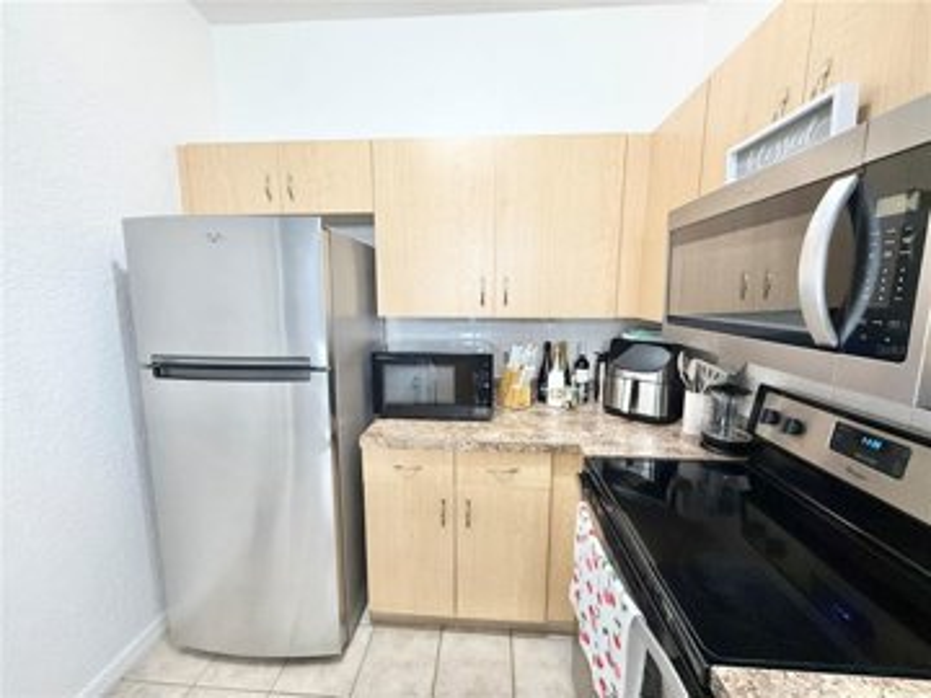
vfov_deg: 85.7
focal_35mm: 14
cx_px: 466
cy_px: 349
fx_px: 377
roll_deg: -0.1
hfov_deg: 102.1
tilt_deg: -7.9
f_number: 2.2
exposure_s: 1/60
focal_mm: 2.22
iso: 320
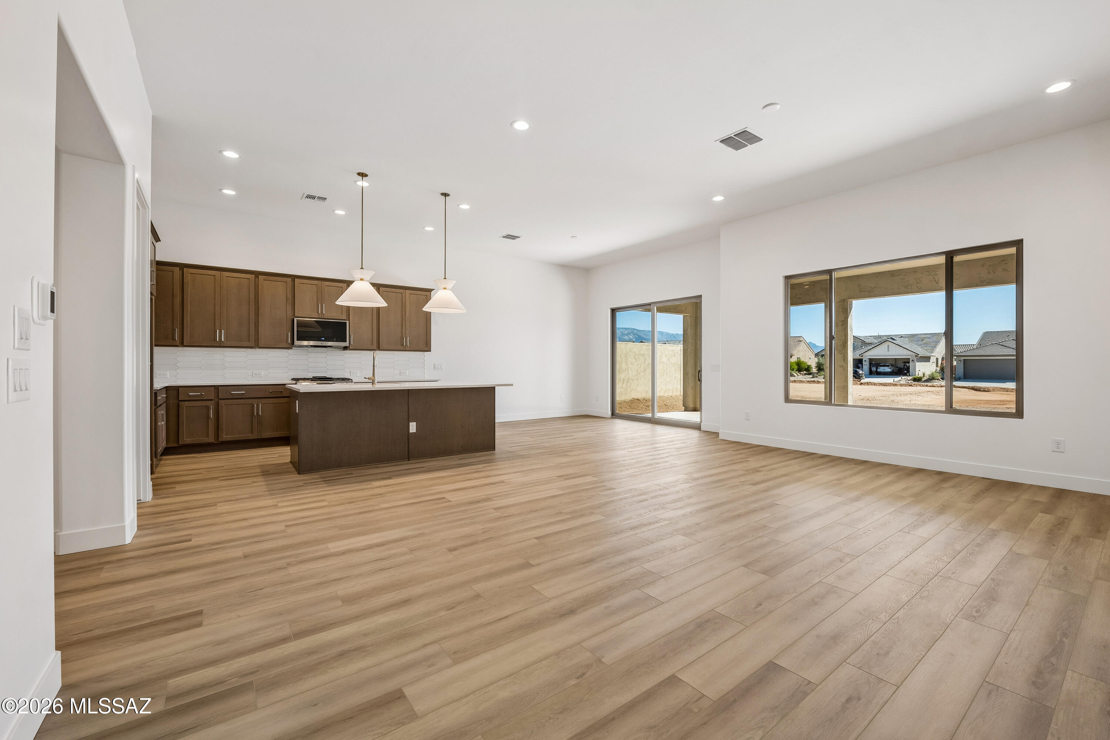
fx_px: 432
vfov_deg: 81.2
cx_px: 555
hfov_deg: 104.3
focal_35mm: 14
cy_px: 370
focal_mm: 14
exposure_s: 1/80
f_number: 8
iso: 400
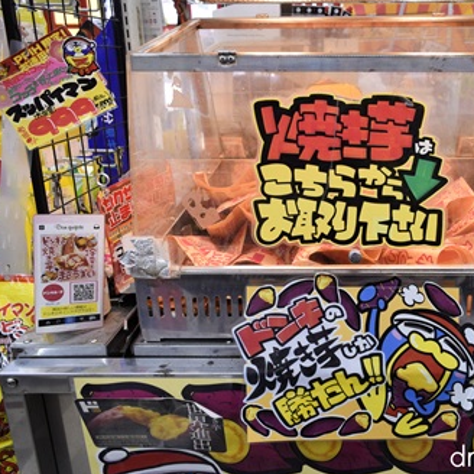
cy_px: 238
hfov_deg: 46.0
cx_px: 340
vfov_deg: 47.2
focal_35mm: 35
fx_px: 542
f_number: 5
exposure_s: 1/100
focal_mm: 18
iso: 400
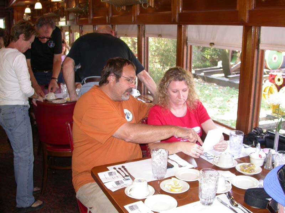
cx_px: 142
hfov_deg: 49.0
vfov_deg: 37.7
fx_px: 313
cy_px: 106
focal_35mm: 38
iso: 200
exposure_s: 1/60
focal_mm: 7.85
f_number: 2.6
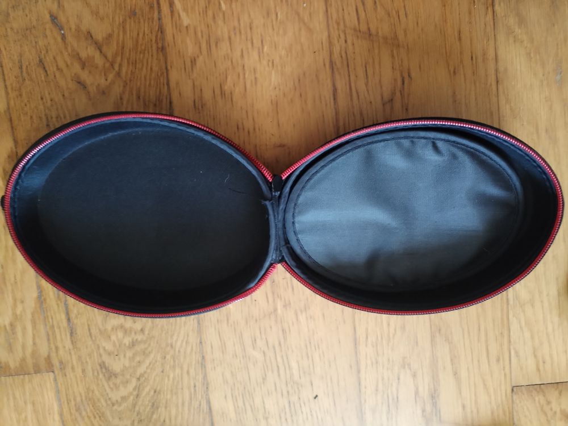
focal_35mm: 26
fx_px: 427
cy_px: 213
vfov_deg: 53.1
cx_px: 284
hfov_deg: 67.3
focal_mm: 4.75
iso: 1738
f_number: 1.8
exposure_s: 1/16.7
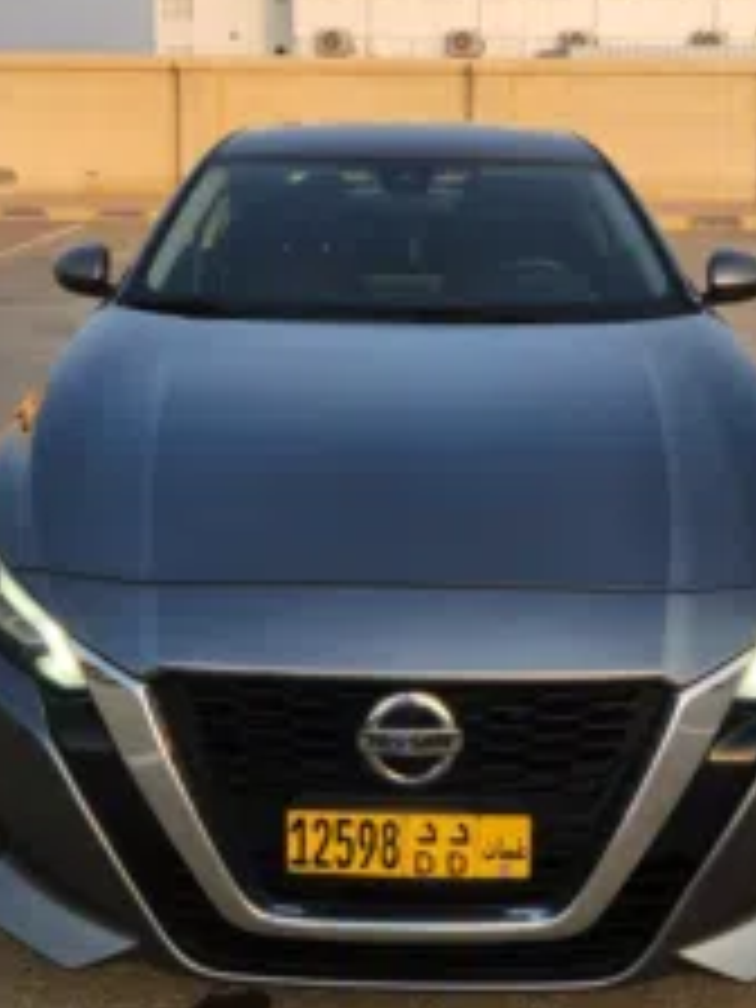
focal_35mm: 41
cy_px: 256
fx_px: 1194
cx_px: 364
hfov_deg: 35.1
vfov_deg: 44.3
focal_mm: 5.4
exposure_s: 1/606
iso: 20
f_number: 1.8
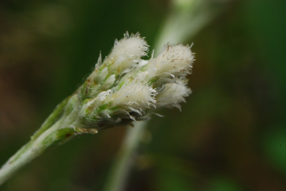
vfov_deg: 8.7
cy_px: 96
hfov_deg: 13.0
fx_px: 1252
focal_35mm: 158
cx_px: 143
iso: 800
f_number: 22
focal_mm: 105
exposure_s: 1/50
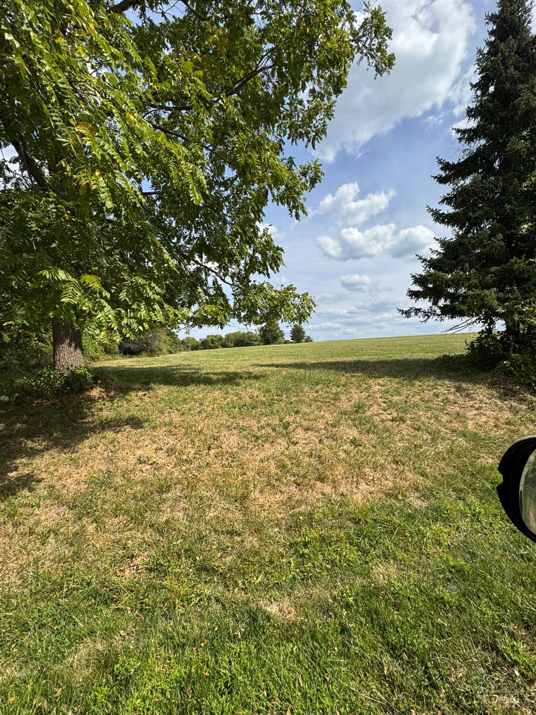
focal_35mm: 14
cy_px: 358
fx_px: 289
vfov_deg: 102.1
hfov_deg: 85.7
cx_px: 268
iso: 50
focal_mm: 2.22
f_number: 2.2
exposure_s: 1/2415
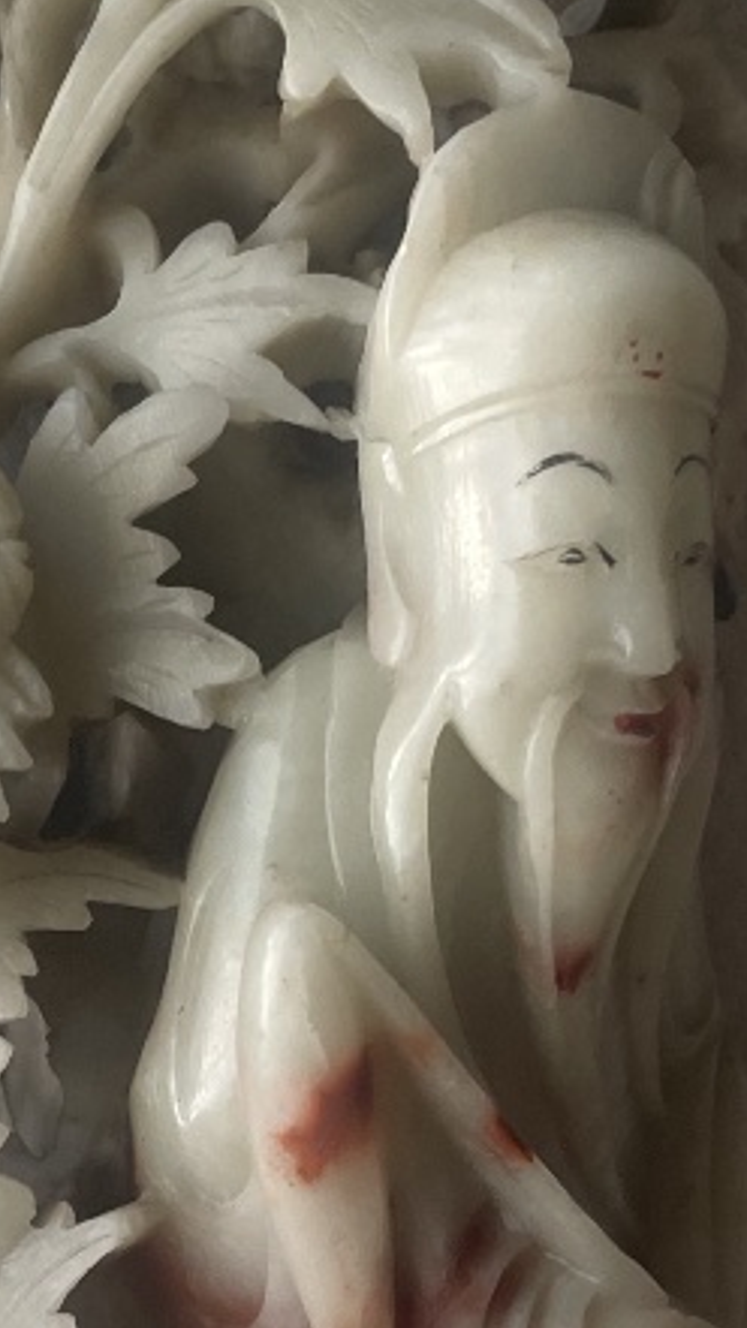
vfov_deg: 27.3
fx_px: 2712
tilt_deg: -75.1
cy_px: 924
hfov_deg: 15.7
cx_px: 331
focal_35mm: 77
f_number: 1.6
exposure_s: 1/121
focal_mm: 4.2
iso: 125
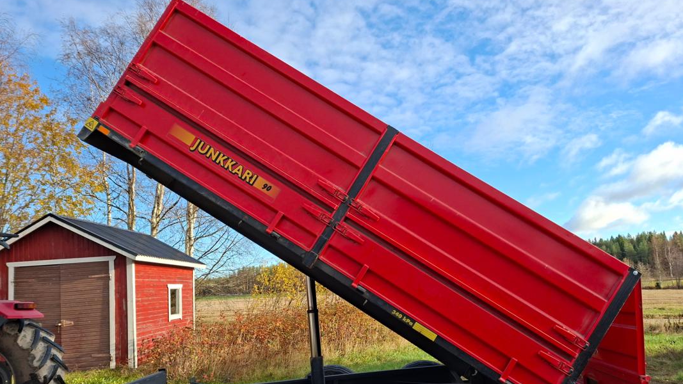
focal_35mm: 26
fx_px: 471
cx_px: 352
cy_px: 257
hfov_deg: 71.9
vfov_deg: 43.7
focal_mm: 5.54
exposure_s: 1/864
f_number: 1.8
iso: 50
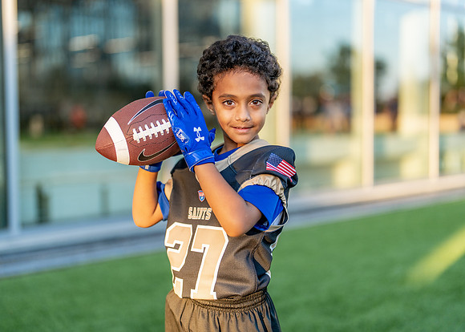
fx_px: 753
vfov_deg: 24.9
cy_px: 161
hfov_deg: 34.3
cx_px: 218
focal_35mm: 57
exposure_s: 1/1600
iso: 200
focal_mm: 50
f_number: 1.2
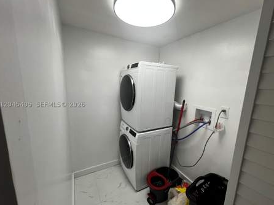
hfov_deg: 102.1
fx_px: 111
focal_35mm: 14
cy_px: 104
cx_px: 141
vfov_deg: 85.6
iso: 64
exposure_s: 1/120
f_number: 1.8
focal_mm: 1.57
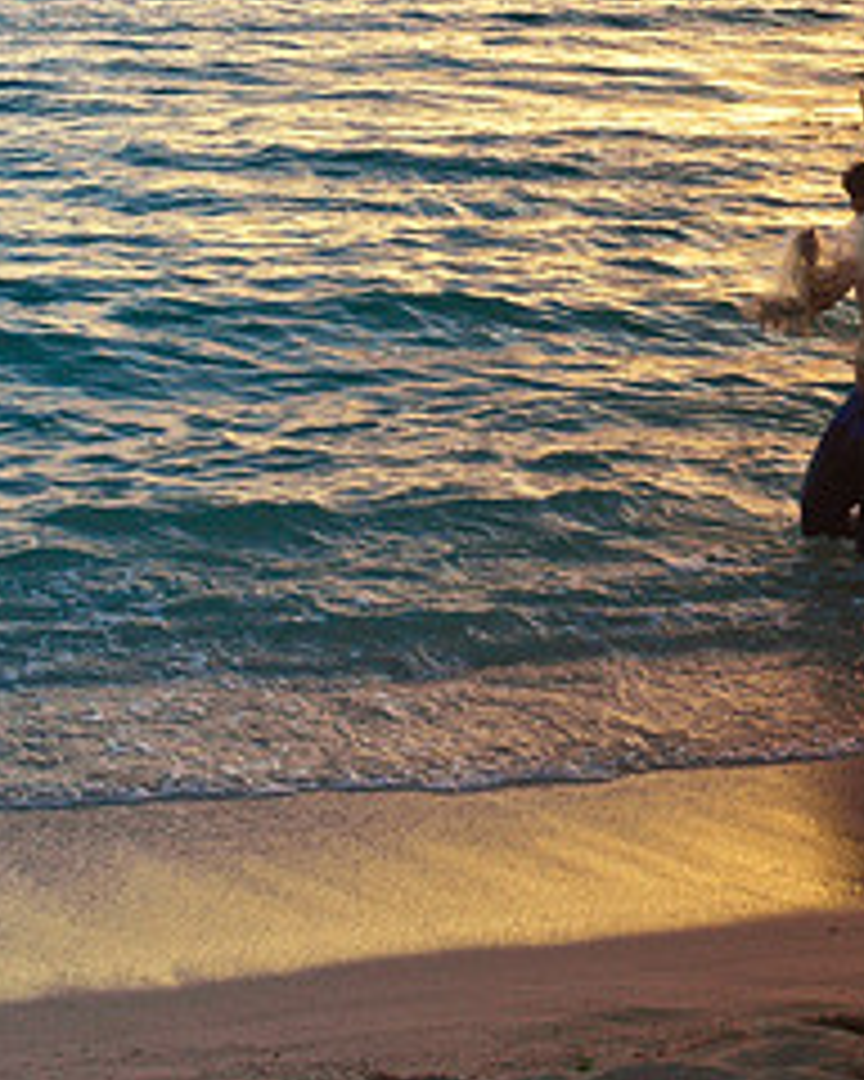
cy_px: 270
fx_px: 3808
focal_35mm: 119
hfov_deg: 12.8
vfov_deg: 16.1
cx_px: 828
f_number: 14
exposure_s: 1/50
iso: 500
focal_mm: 35
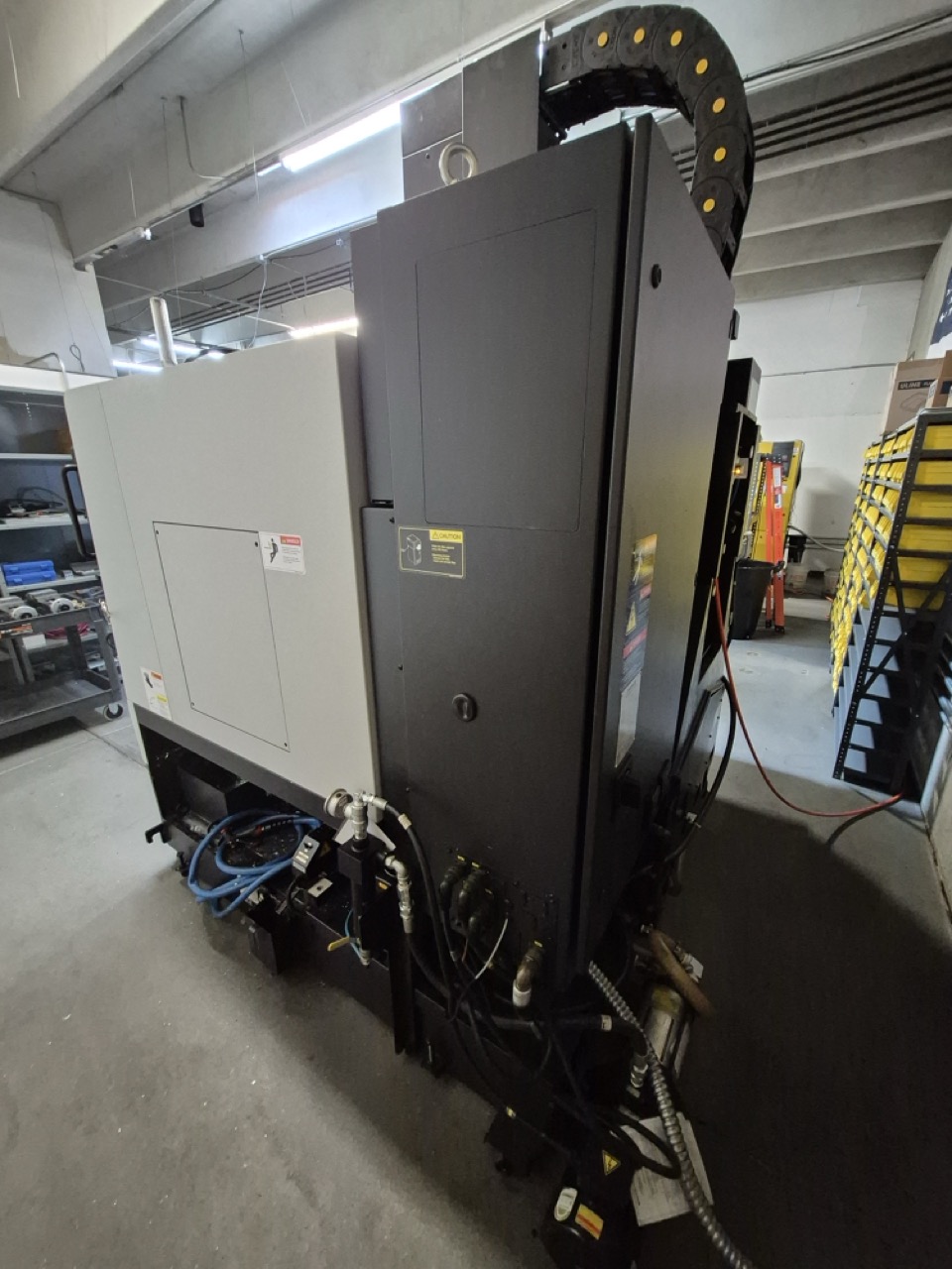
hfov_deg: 89.9
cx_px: 476
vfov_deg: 106.2
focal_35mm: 13
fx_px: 477
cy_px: 634
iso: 1250
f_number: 2.2
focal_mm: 1.74
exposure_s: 1/60
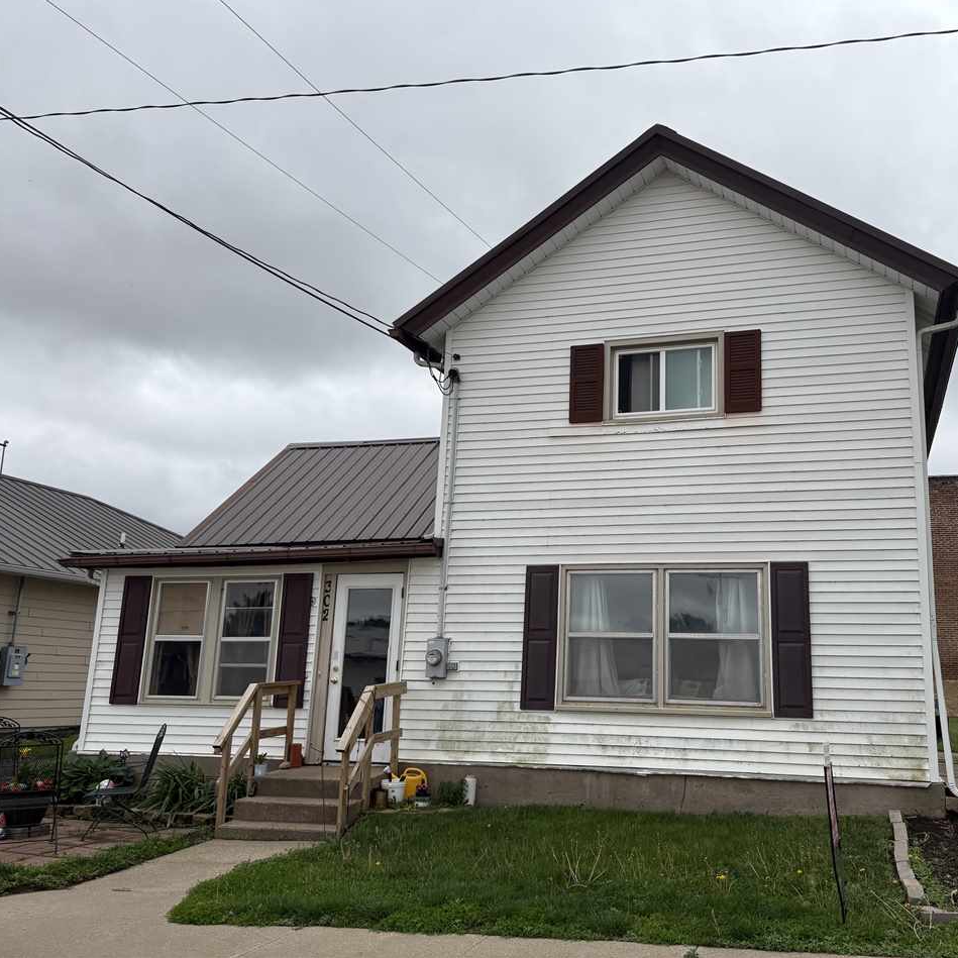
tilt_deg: +13.4
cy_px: 475
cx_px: 594
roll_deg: -0.8
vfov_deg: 52.5
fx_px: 971
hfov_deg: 52.0
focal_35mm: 31
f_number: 1.6
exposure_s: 1/2538
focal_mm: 5.96
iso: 50
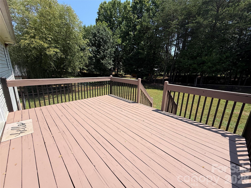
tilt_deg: -13.7
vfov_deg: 85.7
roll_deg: -1.7
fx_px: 102
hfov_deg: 102.1
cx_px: 126
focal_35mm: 14
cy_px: 94
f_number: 2.2
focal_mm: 2.22
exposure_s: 1/2410
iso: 50
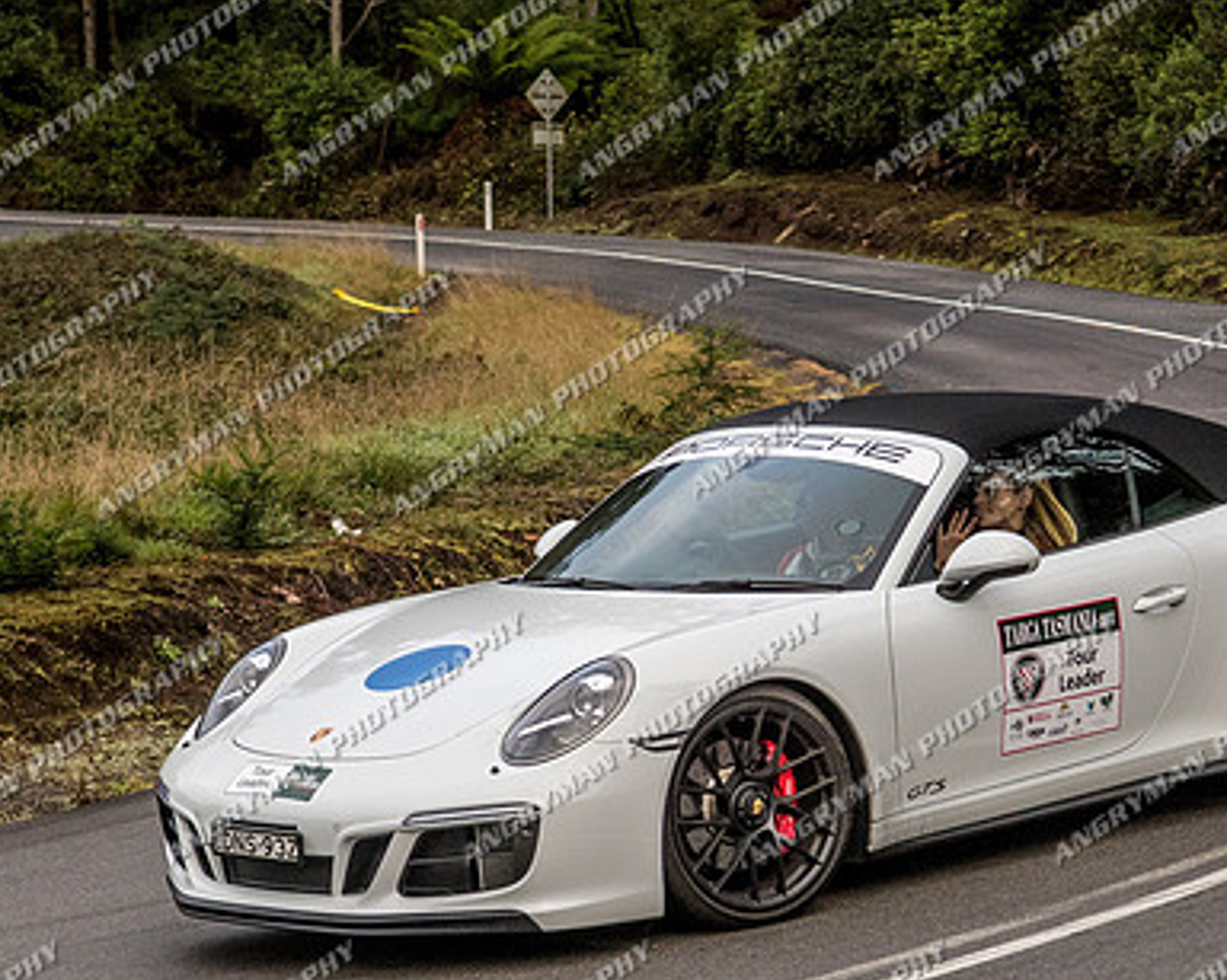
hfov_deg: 15.0
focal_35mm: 128
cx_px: 850
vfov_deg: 12.0
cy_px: 791
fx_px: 4647
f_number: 4
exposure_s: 1/2000
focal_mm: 45
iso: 800
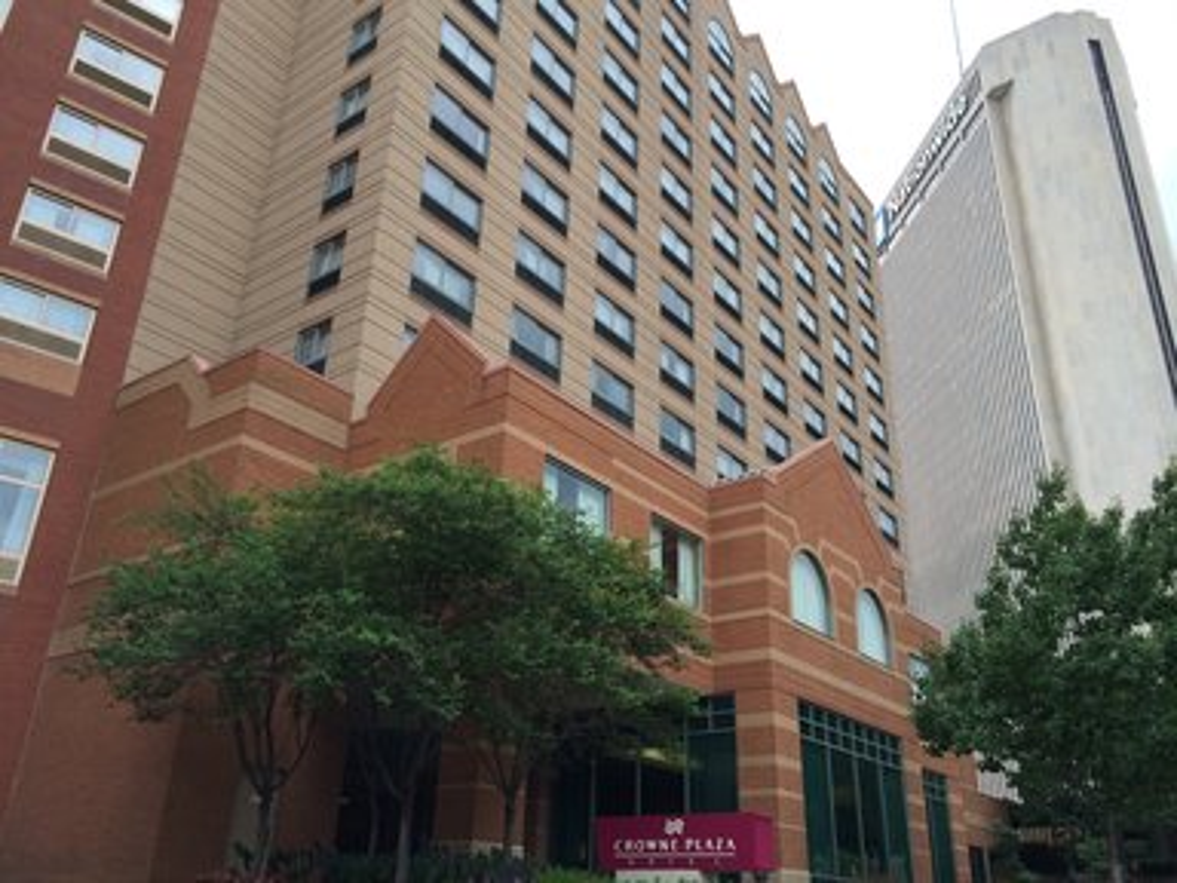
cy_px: 442
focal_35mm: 30
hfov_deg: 60.0
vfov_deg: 46.8
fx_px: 1020
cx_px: 588
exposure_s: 1/406
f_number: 2.2
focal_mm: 4.12
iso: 32
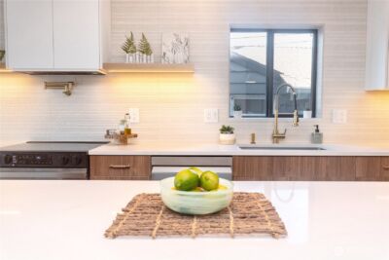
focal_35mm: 30
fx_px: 324
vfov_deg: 43.6
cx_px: 194
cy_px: 130
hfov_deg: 61.9
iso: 1000
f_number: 5.6
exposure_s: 1/125
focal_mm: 20
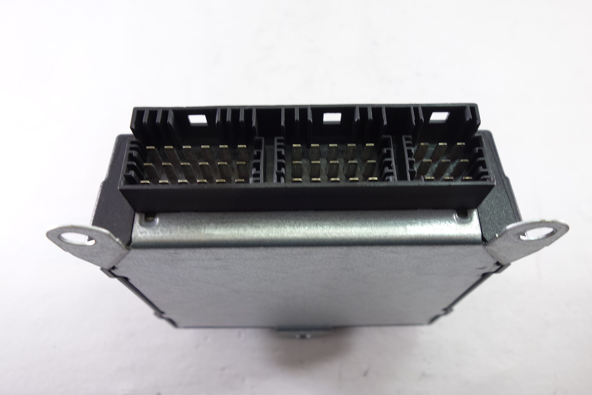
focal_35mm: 28
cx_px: 296
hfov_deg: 65.5
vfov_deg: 46.4
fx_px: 460
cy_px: 198
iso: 160
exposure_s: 1/13
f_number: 4
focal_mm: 10.4
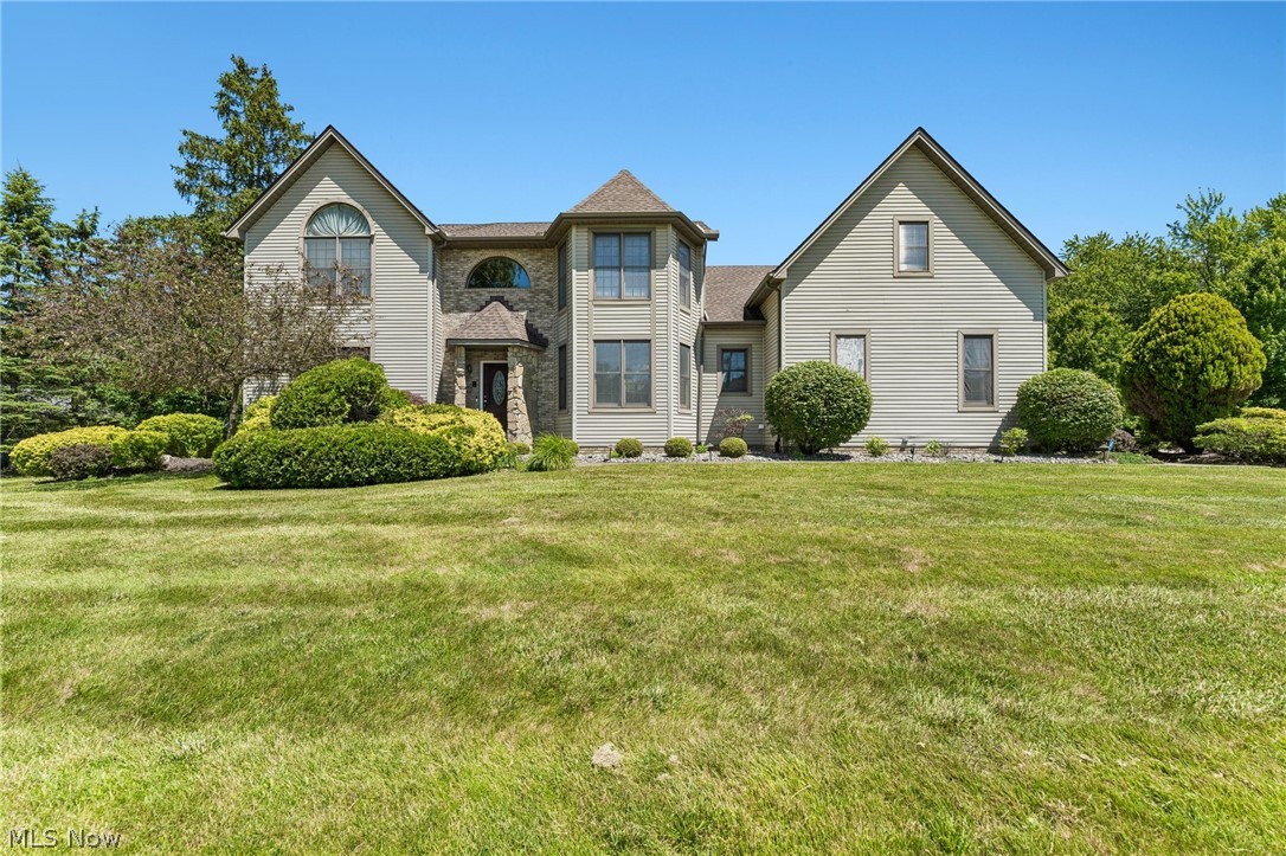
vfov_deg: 81.2
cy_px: 428
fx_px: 500
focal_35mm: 14
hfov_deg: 104.3
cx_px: 643
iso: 200
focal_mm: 14
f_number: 8
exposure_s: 1/500
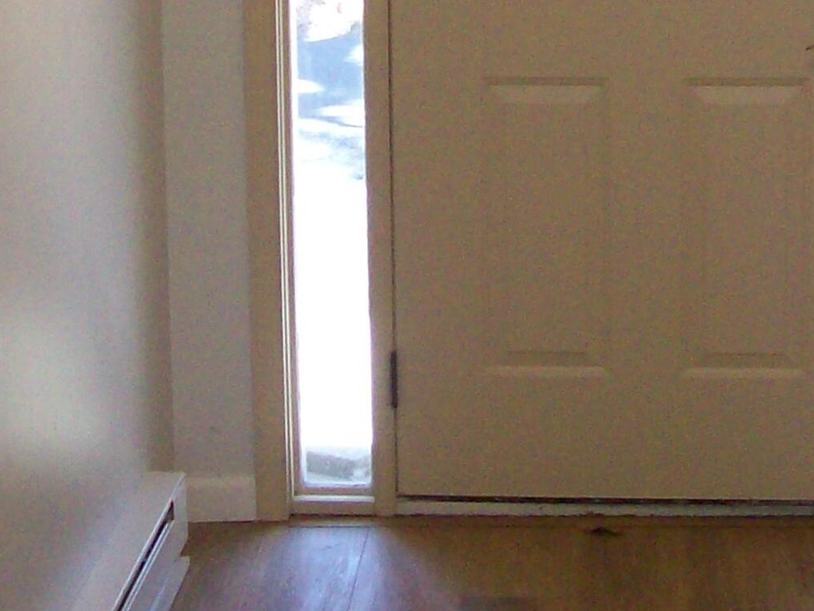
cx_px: 511
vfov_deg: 13.4
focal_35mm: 107
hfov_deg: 18.3
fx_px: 2516
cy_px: -130
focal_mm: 6
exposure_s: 1/88.1
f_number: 2.7
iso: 200
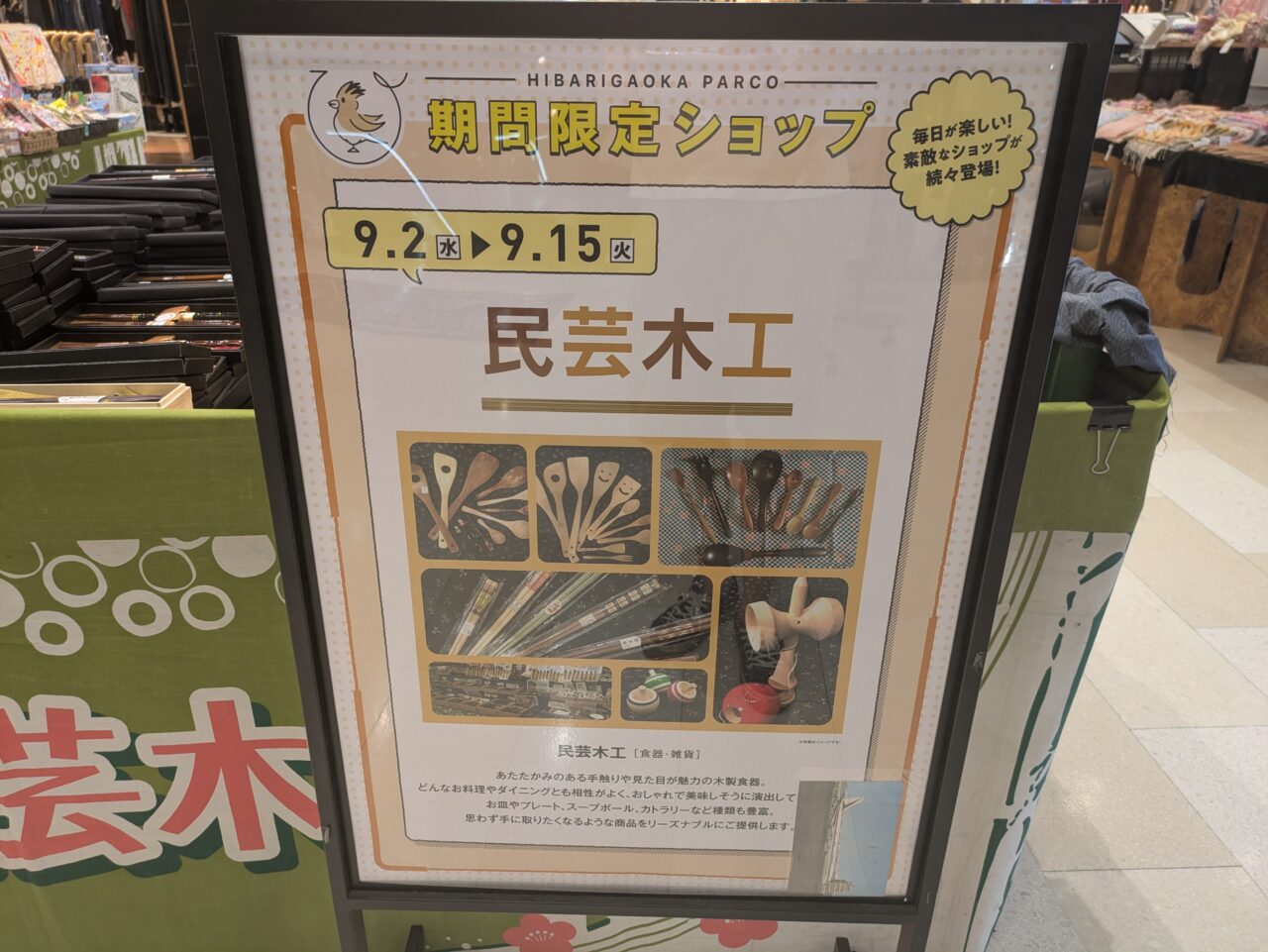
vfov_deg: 54.9
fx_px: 916
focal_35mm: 25
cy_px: 476
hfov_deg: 69.4
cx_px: 634
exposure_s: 1/33.3
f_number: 1.89
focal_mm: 5.43
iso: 47
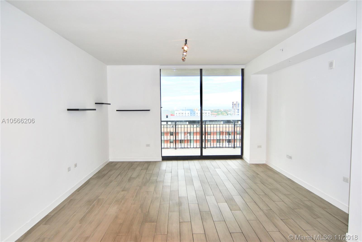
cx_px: 181
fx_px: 226
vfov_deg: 56.3
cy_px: 121
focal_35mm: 22
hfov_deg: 77.3
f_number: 4
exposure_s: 1/125
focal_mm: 15
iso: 100
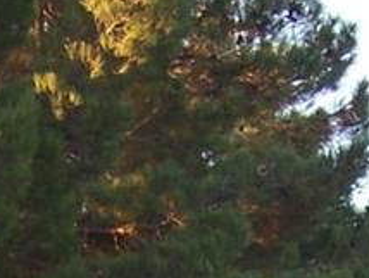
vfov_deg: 5.3
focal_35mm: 266
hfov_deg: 7.4
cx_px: 28
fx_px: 2839
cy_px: 768
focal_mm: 6.3
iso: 80
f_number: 2.8
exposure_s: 1/90
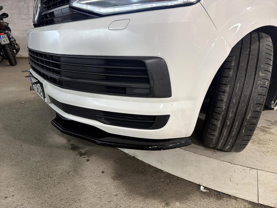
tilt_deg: -16.1
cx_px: 138
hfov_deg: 71.6
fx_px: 192
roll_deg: -2.3
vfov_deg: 56.8
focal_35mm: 24
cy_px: 104
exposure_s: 1/100
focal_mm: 6.76
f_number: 1.78
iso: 100
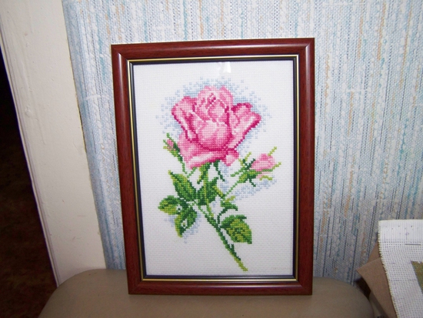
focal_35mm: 38
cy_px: 159
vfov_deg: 37.7
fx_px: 465
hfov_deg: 49.0
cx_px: 212
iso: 200
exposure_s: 1/30
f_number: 2.8
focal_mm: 6.3
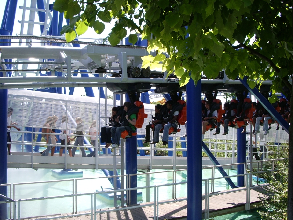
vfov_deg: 36.8
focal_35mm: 39
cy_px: 106
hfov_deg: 47.8
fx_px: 330
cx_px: 136
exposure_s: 1/200
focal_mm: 5.8
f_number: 4.3
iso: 50
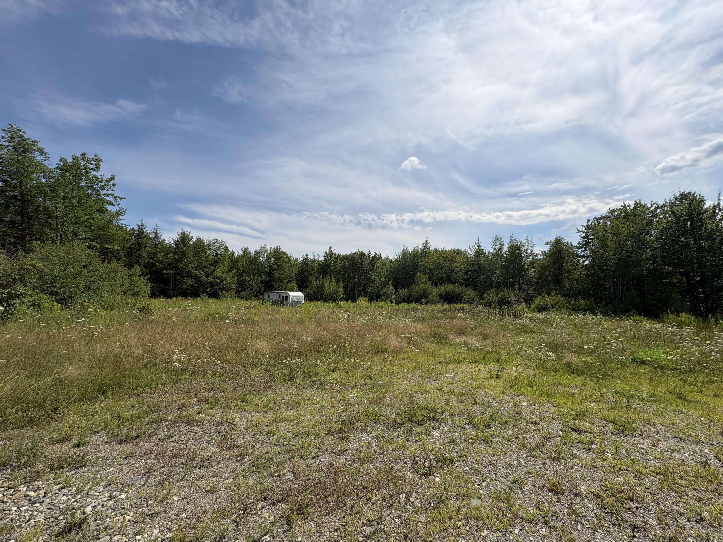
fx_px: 292
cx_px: 362
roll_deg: +0.4
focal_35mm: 14
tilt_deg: +5.1
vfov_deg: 85.7
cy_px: 271
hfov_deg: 102.1
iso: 50
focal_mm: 2.22
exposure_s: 1/3906
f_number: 2.2
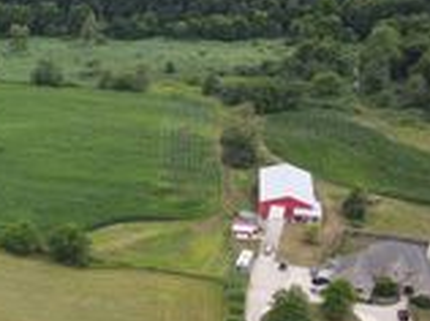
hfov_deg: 23.3
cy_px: 341
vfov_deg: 18.7
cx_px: -98
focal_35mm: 76
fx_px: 943
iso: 100
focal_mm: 4.5
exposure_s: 1/160
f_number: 2.8
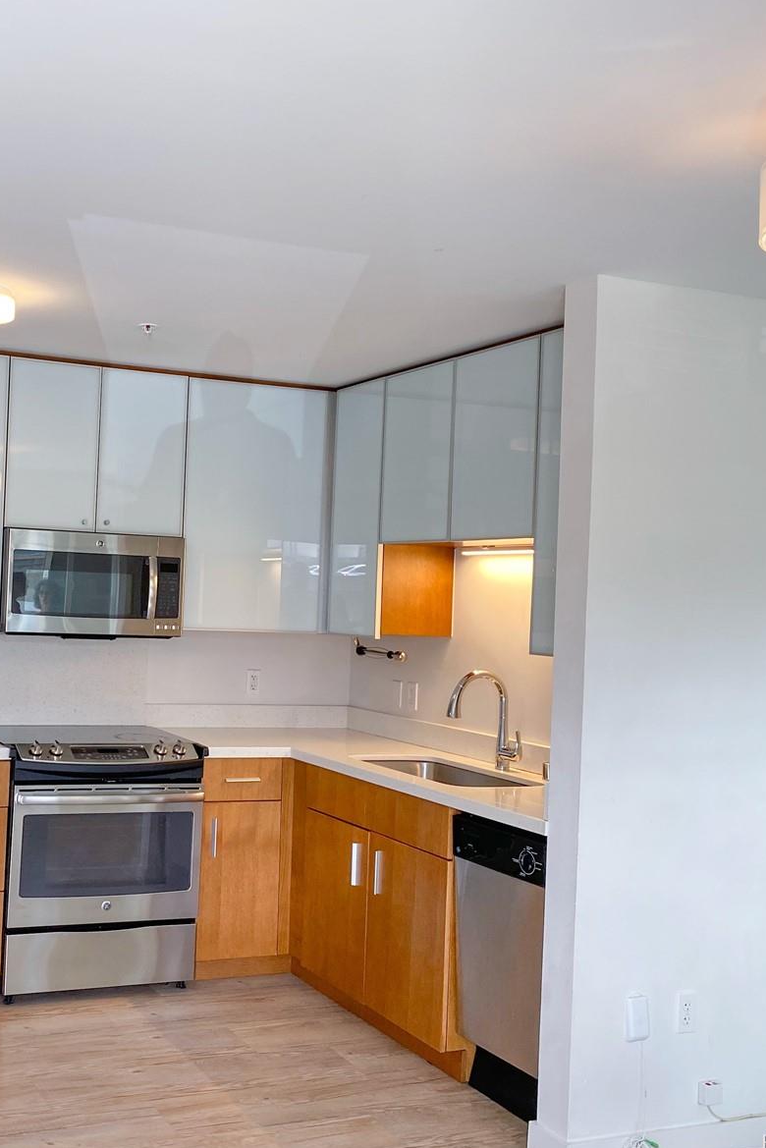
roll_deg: -3.1
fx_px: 1180
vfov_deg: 51.9
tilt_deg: +0.9
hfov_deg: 34.6
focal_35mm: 37
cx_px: 134
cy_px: 572
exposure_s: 1/120
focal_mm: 4.25
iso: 100
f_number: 1.8
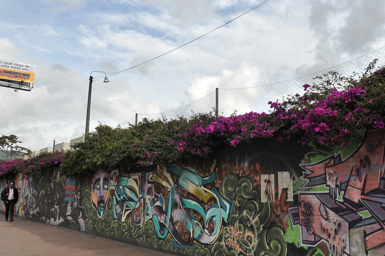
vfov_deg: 37.7
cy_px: 110
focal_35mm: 35
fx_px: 374
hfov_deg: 53.8
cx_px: 242
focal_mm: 24
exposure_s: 1/1250
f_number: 4.5
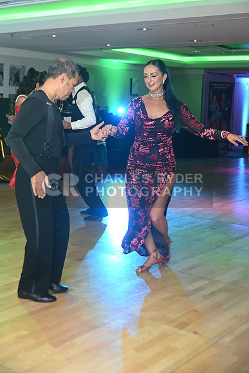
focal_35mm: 50
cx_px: 124
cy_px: 186
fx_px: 518
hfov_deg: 27.0
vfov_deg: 39.6
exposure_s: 1/200
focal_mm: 50
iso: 5000
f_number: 5
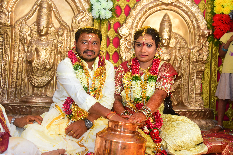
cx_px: 116
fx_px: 298
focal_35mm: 46
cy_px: 78
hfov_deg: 42.7
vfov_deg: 29.3
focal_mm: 46
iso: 640
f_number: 5
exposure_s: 1/125
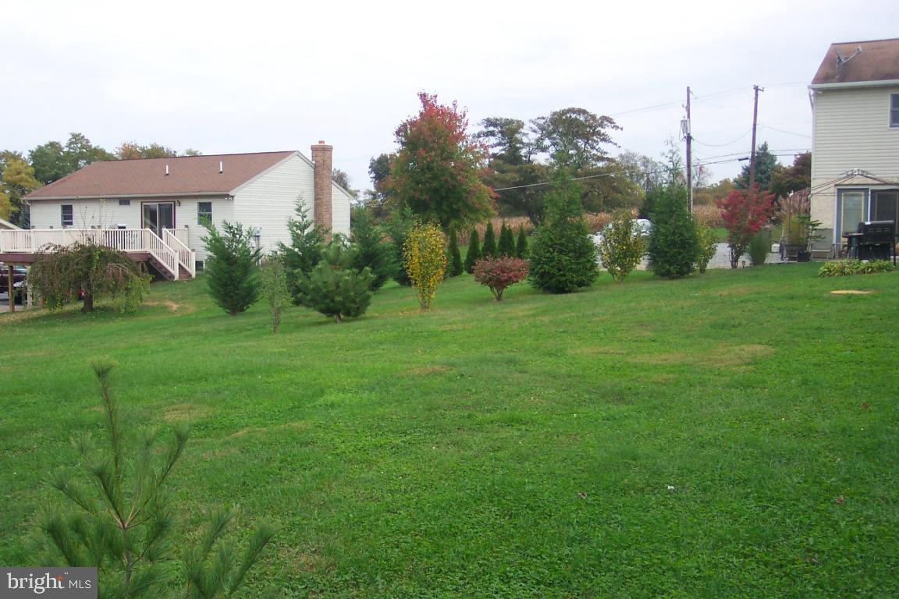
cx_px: 450
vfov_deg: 35.1
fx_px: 949
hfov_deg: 50.7
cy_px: 300
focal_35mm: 38
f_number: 2.8
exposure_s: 1/500
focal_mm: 8
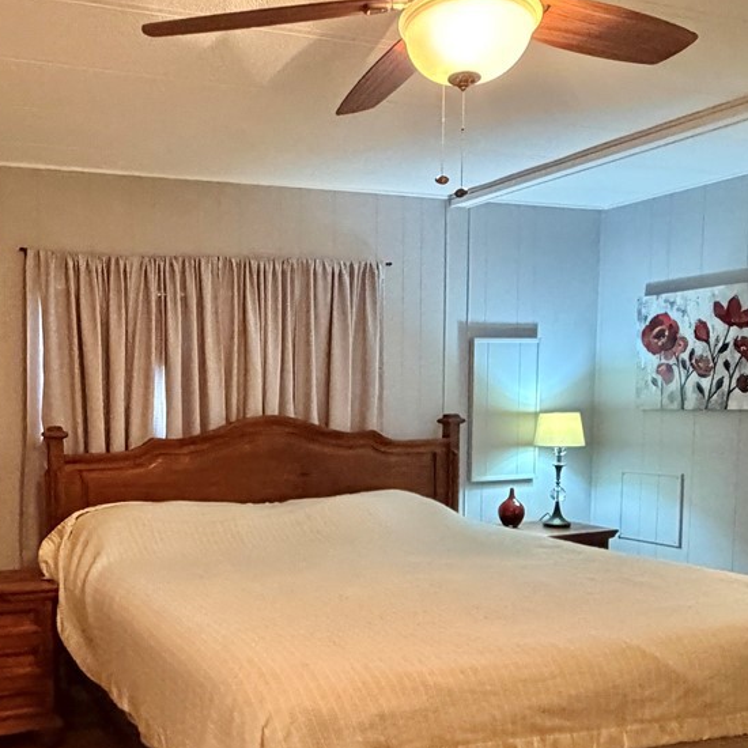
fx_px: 880
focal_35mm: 36
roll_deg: +1.2
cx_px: 175
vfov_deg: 45.5
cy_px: 484
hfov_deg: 44.3
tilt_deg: -6.2
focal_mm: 2.22
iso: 800
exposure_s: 1/60
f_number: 2.2
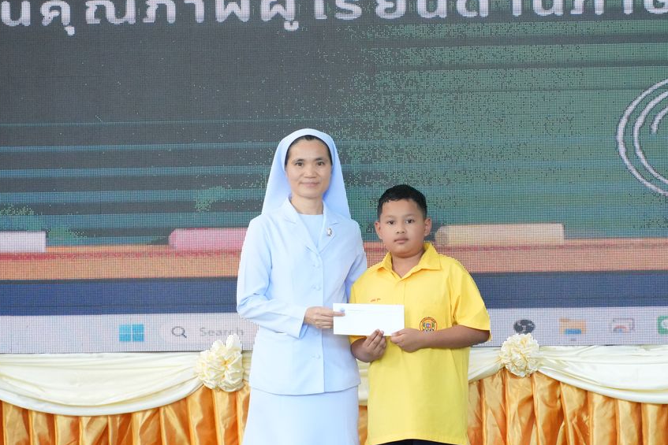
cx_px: 343
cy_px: 258
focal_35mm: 251
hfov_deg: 8.2
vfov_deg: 5.5
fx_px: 4658
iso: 6400
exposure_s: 1/500
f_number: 5.6
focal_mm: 126
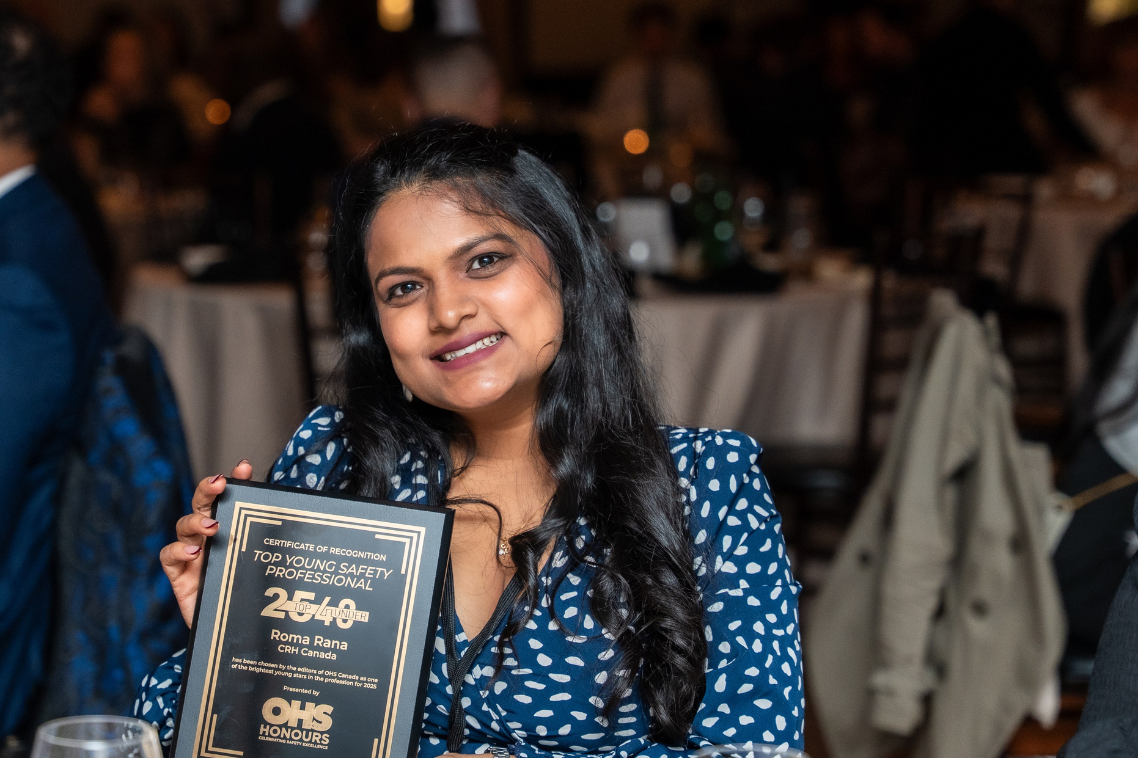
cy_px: 385
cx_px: 468
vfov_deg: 12.7
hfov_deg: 18.9
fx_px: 3413
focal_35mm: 108
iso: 1250
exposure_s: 1/200
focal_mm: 70
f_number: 2.8
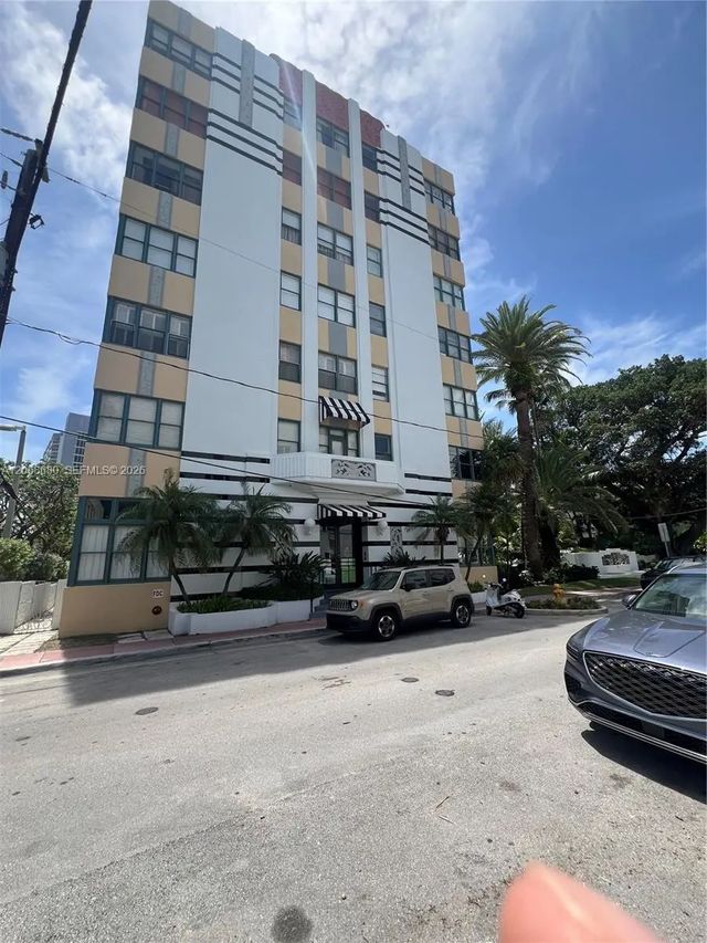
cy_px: 472
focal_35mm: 13
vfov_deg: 106.2
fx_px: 354
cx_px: 354
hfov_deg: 89.9
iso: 32
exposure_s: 1/1143
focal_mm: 1.57
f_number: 1.8
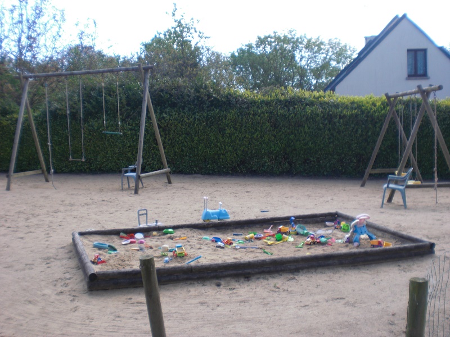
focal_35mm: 38
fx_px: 494
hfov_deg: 49.0
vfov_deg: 37.7
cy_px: 168
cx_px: 225
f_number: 3.1
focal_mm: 6.3
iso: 64
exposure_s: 1/250
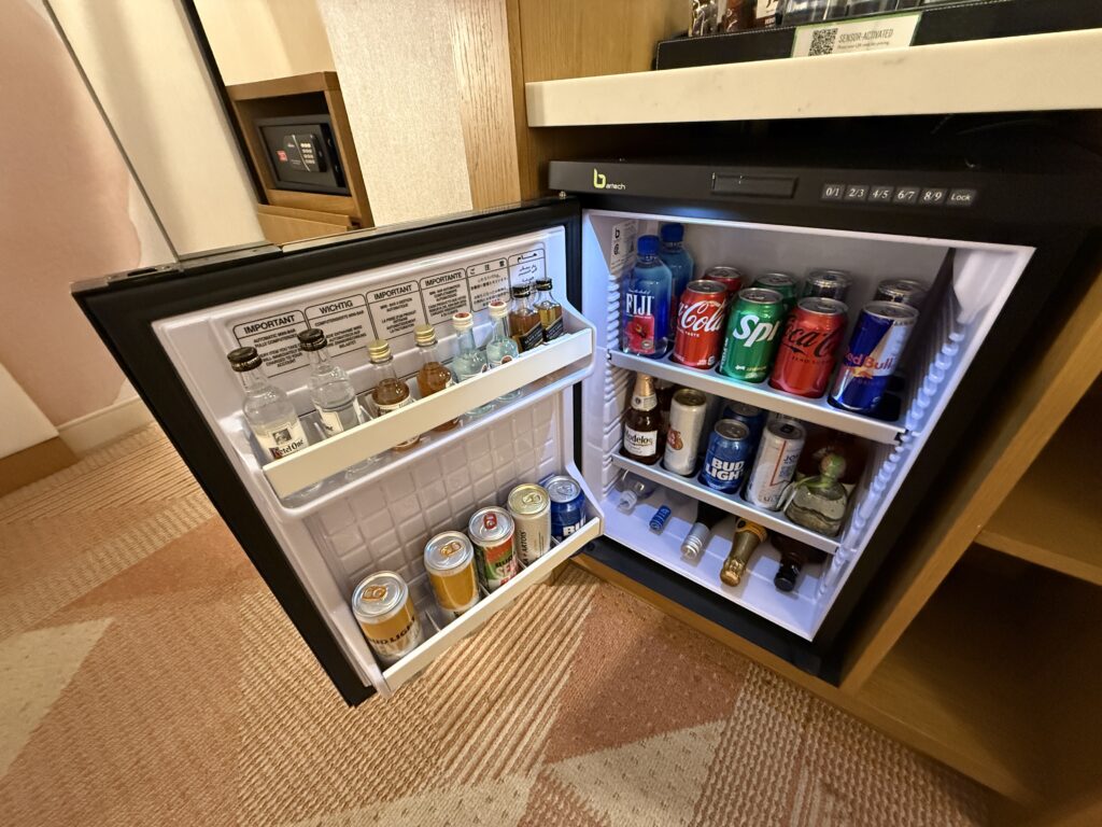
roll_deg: +2.5
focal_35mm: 14
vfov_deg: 85.7
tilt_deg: -34.9
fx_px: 446
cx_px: 551
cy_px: 414
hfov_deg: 102.1
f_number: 2.2
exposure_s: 1/60
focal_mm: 2.22
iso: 1000
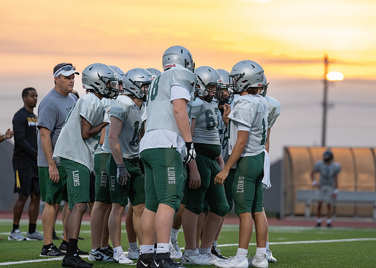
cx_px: 214
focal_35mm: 225
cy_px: 126
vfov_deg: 6.4
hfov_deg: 9.0
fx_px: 2400
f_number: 2.8
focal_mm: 200
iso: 1250
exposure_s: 1/1250
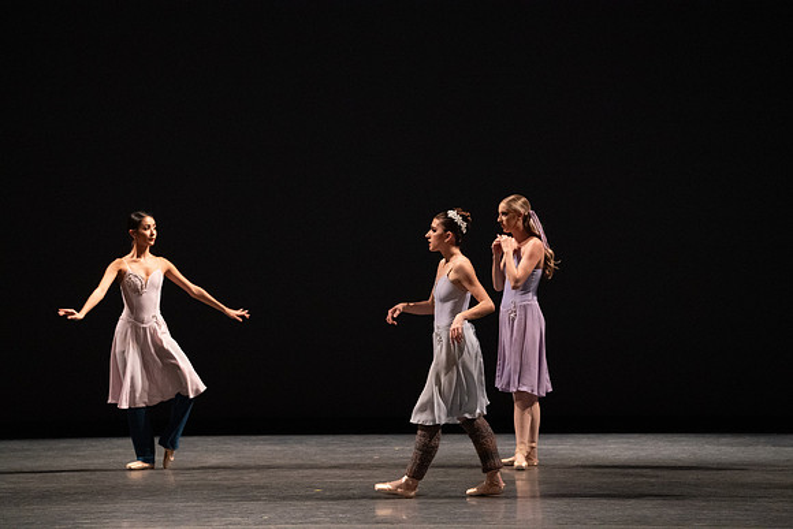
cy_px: 264
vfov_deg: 6.9
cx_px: 396
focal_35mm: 200
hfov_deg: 10.3
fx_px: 4406
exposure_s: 1/400
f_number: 5
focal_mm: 200
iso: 12800
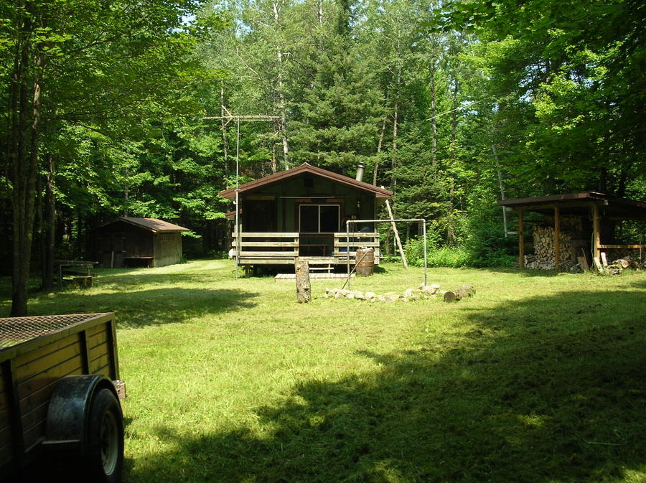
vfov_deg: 38.6
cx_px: 323
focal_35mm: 37
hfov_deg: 50.2
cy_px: 242
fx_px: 690
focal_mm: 6.2
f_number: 3.8
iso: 50
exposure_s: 1/166
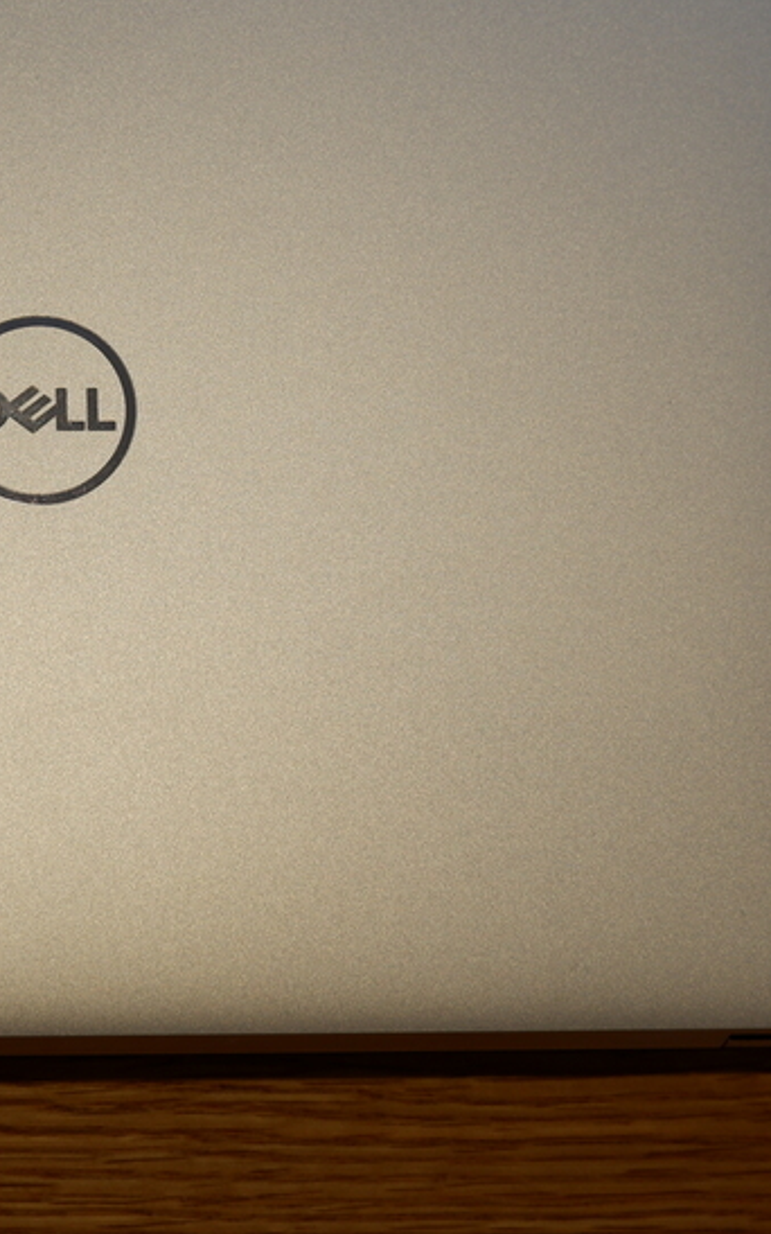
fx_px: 2857
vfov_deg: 24.2
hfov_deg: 15.1
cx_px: 2
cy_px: 363
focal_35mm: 85
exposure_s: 1/52
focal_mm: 25.6
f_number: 4.4
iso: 200
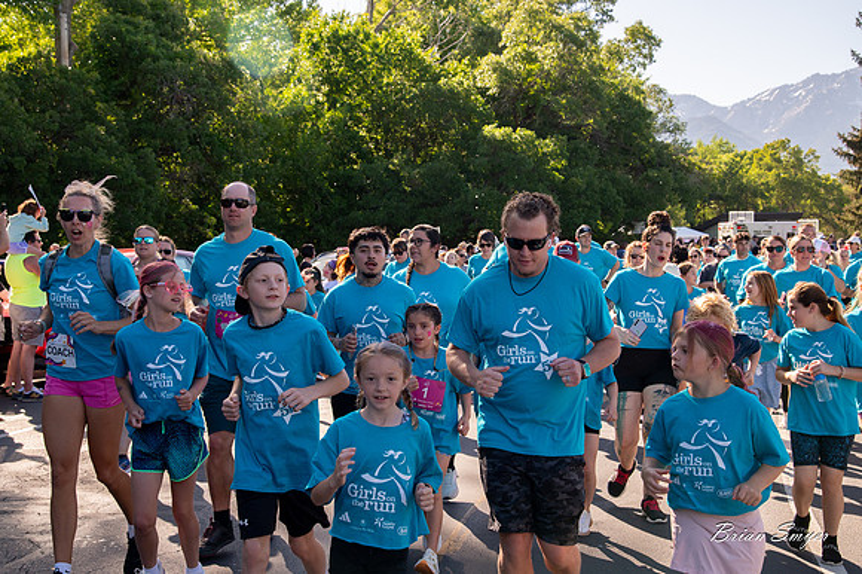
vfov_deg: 25.0
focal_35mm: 54
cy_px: 260
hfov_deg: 36.8
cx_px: 390
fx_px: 1294
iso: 800
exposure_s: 1/1000
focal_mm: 48
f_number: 8
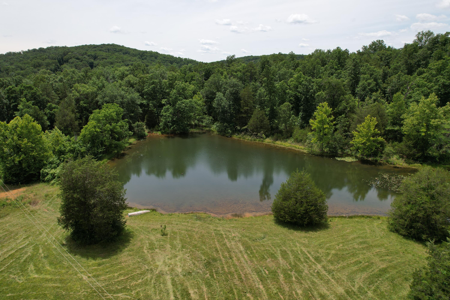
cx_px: 225
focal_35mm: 22
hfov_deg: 78.6
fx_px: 275
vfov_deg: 57.2
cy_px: 150
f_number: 2.8
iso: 100
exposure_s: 1/2000
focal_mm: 8.38
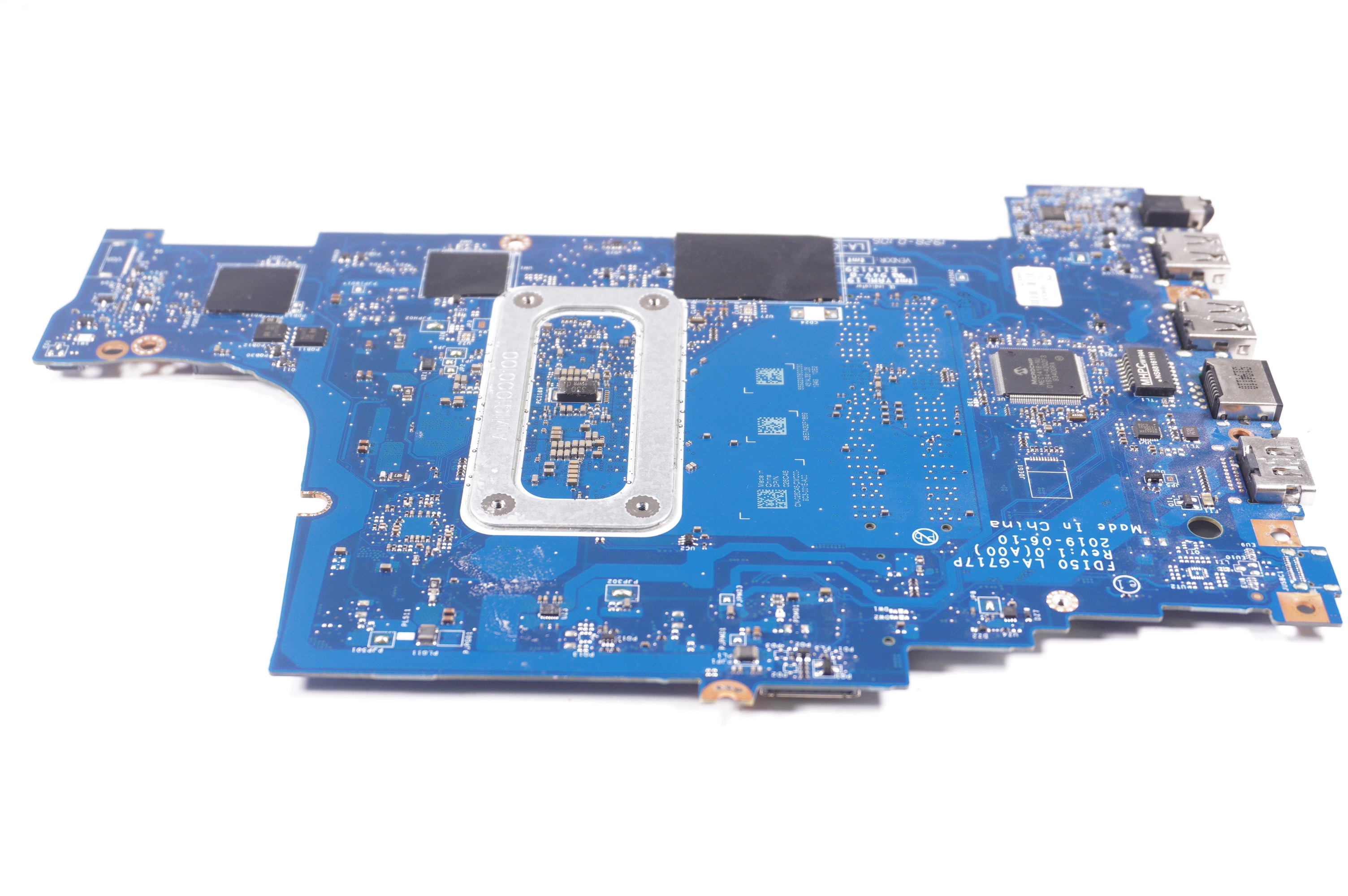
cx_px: 674
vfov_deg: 28.0
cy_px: 448
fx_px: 1796
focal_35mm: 48
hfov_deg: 41.1
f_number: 6.3
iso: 640
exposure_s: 1/125
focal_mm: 32
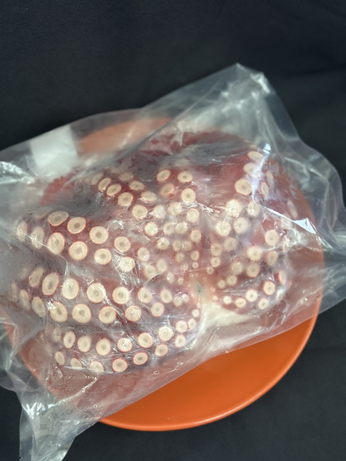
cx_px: 173
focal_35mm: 48
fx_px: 640
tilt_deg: -69.7
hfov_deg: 30.3
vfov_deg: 39.7
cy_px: 230
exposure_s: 1/120
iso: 160
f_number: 1.78
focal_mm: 6.86
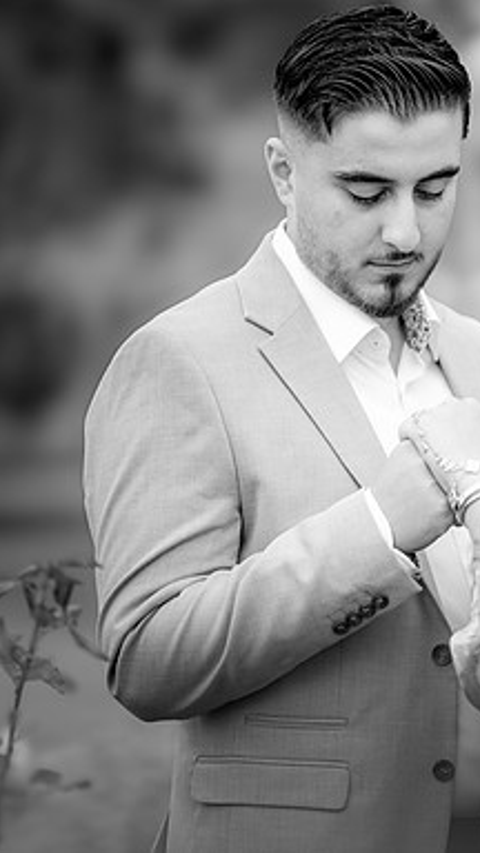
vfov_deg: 10.7
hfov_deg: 6.0
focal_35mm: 201
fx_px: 4548
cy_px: 425
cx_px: 478
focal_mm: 85
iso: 100
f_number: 1.4
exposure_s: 1/1600
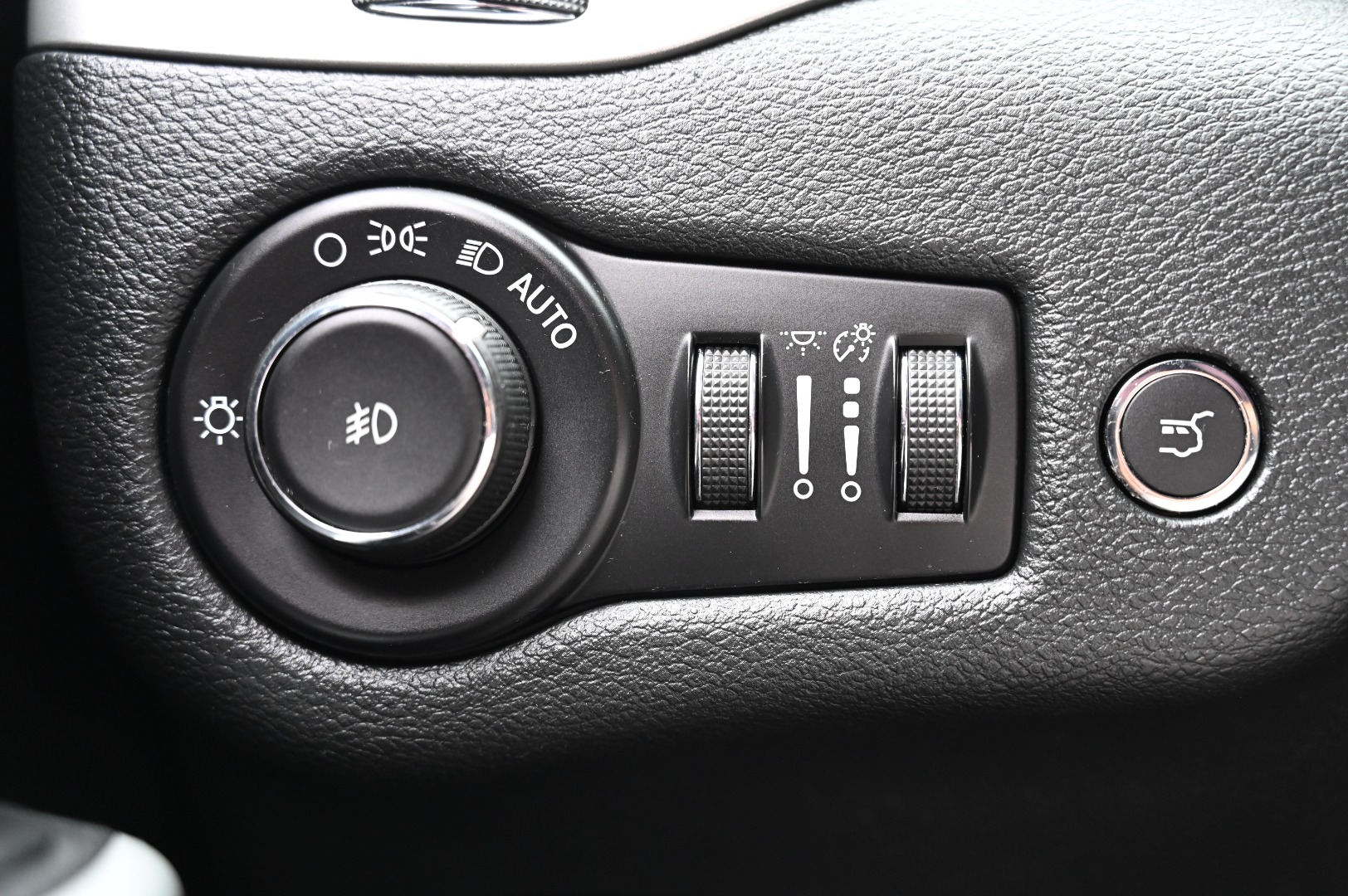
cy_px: 448
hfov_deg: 38.2
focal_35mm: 52
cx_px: 674
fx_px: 1945
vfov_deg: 25.9
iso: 2000
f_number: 4
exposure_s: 1/125
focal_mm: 52
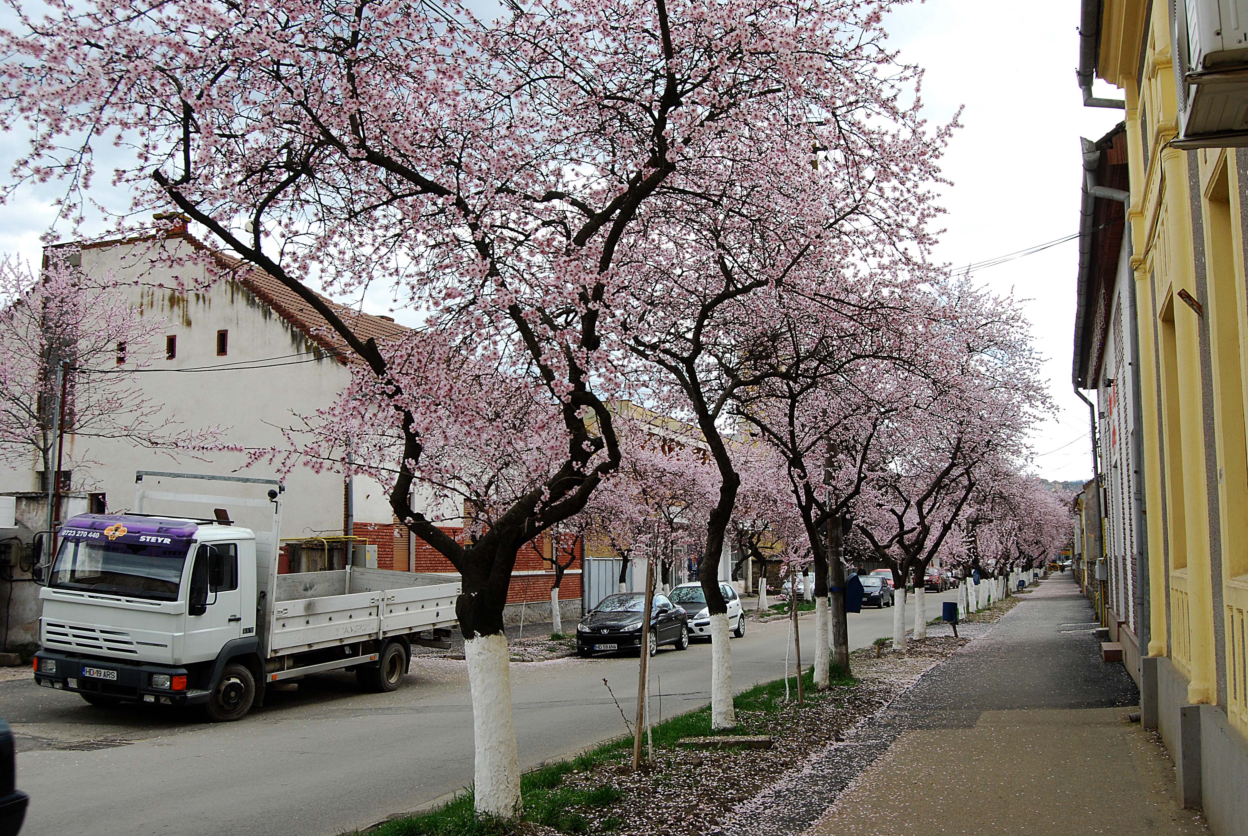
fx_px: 1249
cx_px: 624
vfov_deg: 37.0
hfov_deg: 53.1
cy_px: 418
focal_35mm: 36
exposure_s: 1/250
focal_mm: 24
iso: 400
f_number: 8
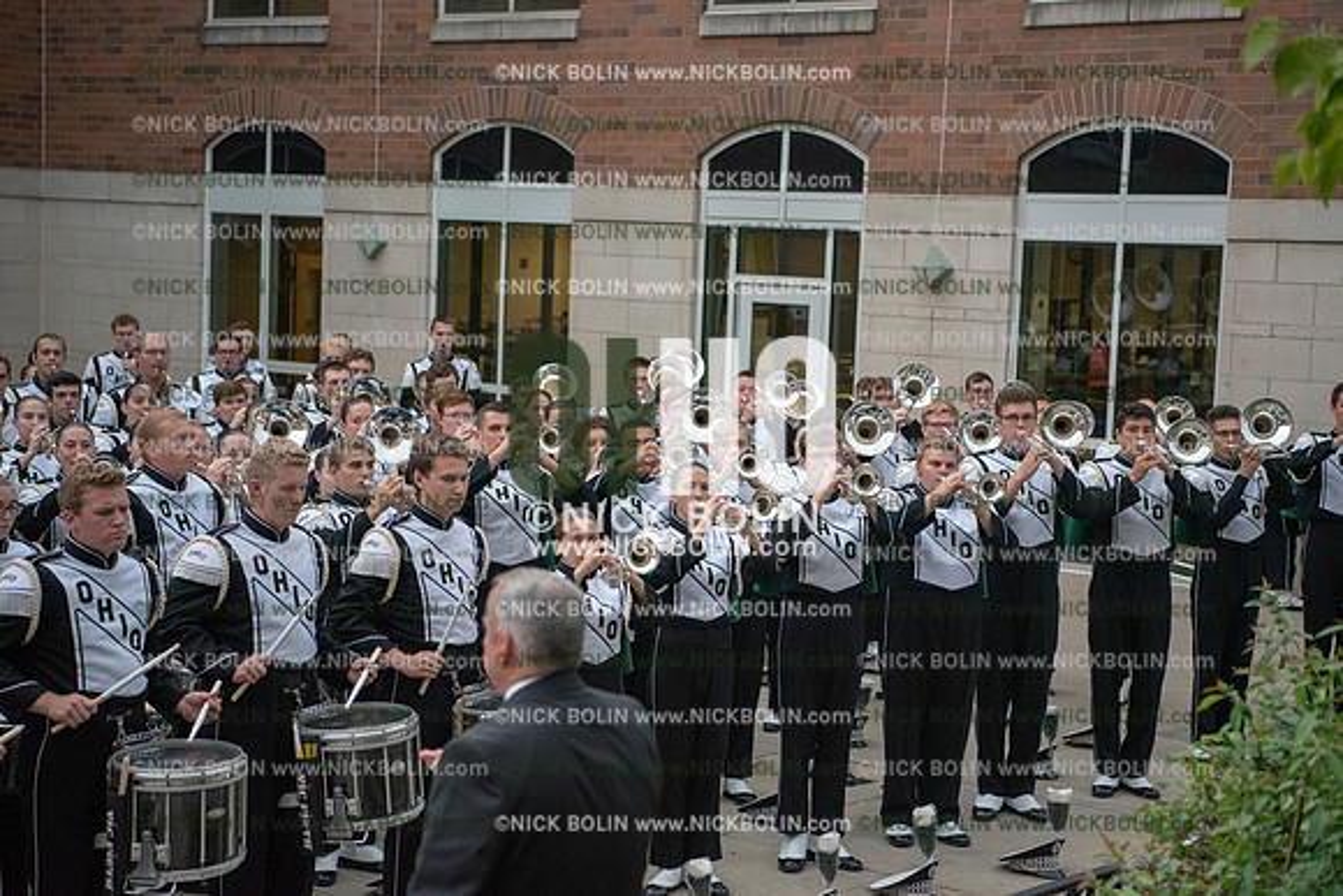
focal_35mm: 70
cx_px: 672
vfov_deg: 19.5
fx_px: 2612
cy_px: 448
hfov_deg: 28.8
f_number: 3.5
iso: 3200
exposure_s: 1/1600
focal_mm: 70
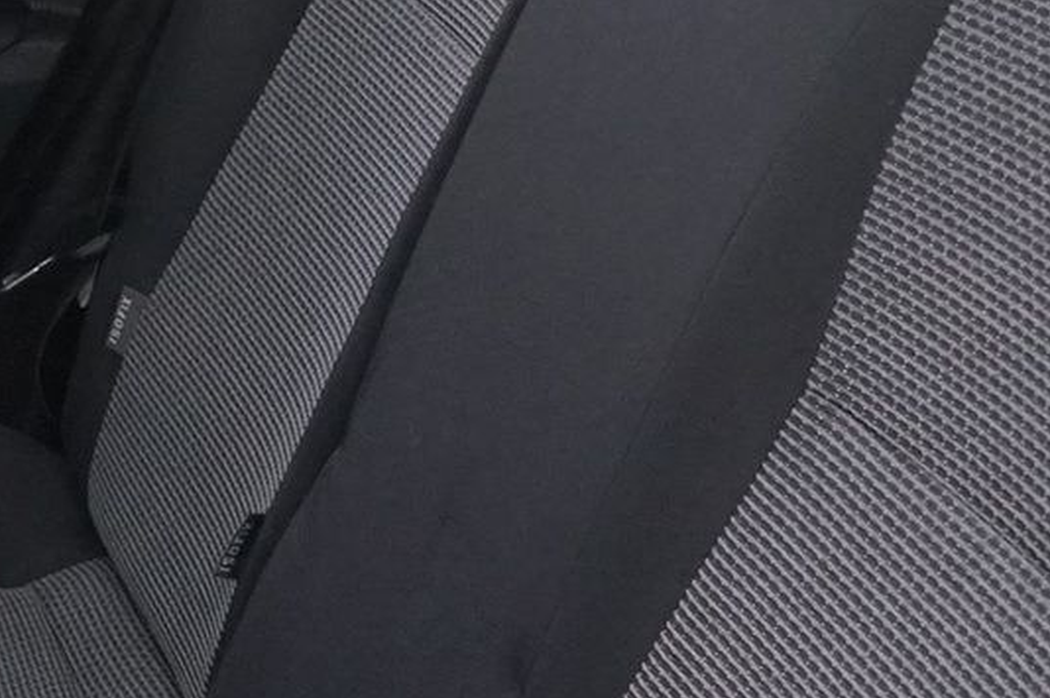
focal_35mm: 131
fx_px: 3817
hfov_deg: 15.4
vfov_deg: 10.4
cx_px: 49
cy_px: 556
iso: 4000
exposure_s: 1/10
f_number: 6.3
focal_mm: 28
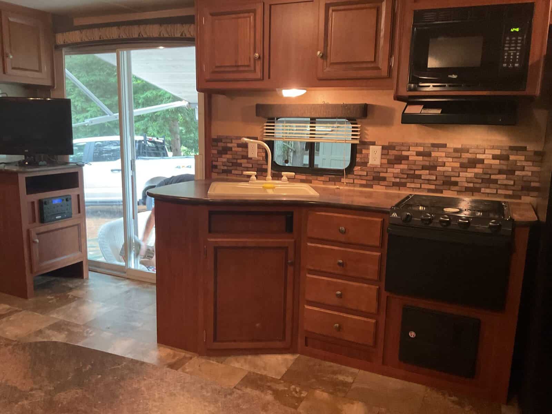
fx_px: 462
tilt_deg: -10.5
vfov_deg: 48.2
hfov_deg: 61.7
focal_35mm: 29
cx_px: 276
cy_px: 207
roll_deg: -2.0
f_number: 1.8
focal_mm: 3
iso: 320
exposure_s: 1/30
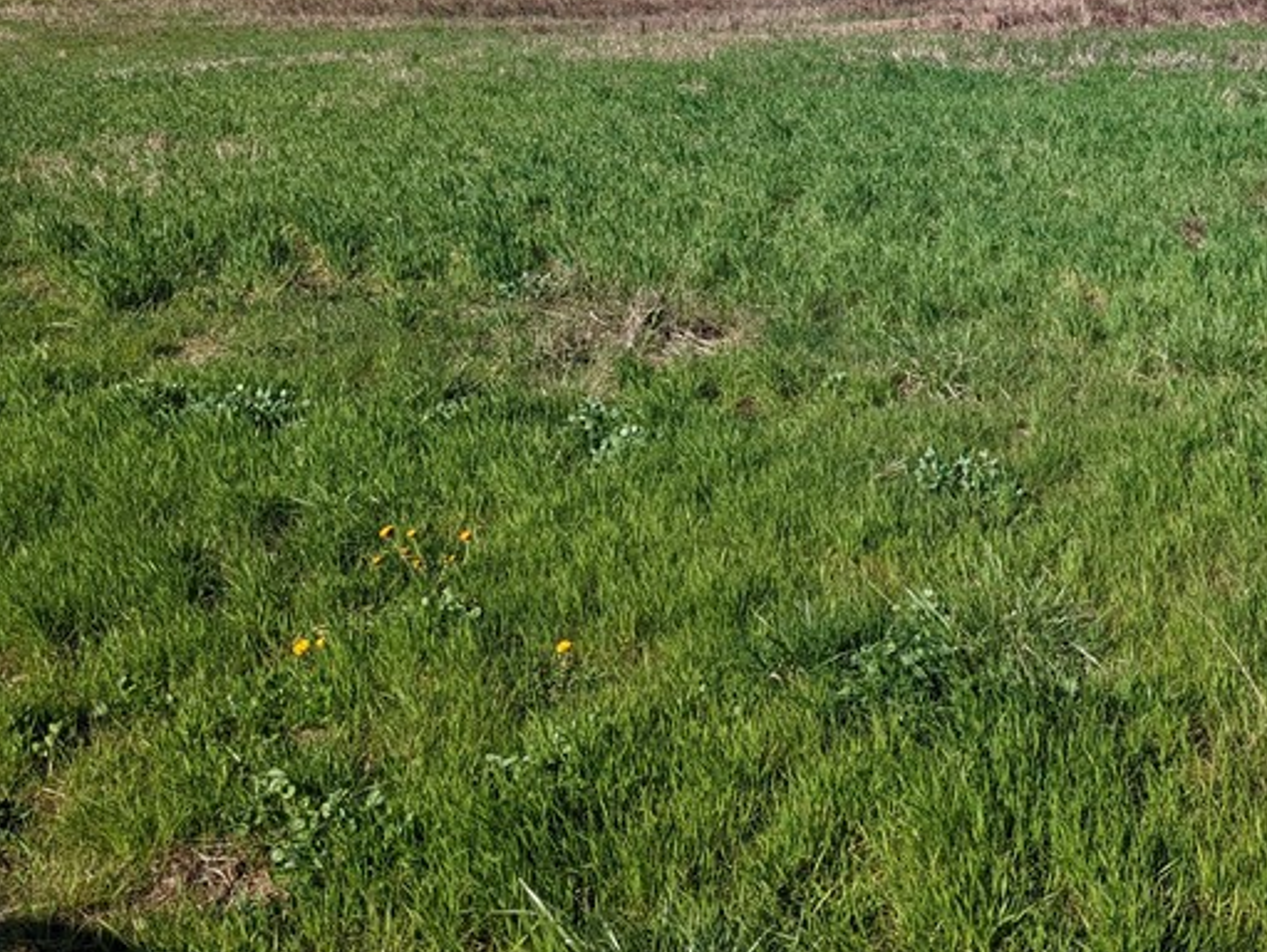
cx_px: 1045
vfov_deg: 29.2
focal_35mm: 48
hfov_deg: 37.9
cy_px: 119
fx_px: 1758
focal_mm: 6.81
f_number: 1.85
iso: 44
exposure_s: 1/1887
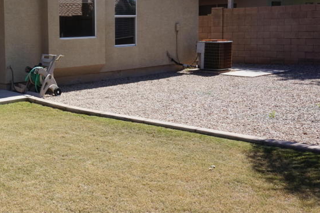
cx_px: 16
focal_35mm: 50
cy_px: 72
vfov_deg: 26.9
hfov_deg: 36.4
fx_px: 445
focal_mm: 16
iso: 100
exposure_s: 1/80
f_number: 13
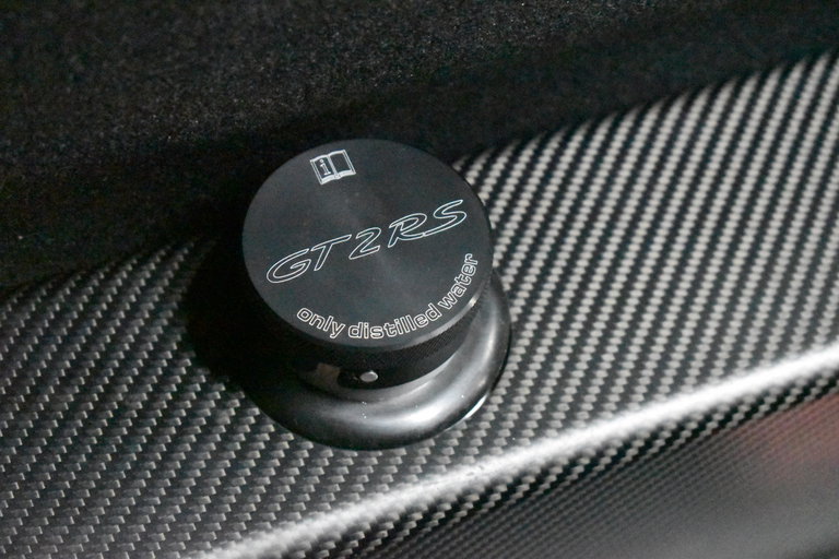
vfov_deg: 16.6
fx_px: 1923
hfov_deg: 24.6
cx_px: 420
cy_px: 280
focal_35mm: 82
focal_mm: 55
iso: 25600
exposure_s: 1/100
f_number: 5.6
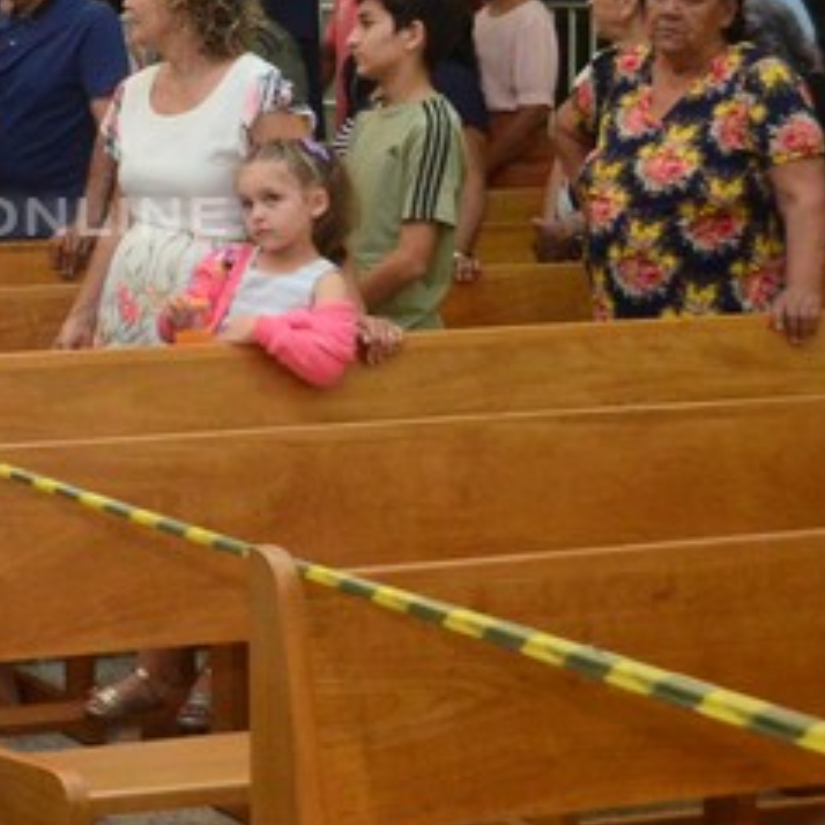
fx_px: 3101
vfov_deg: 14.9
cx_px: -435
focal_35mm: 115
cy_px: 33
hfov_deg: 14.1
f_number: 5
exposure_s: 1/200
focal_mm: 24
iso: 2500
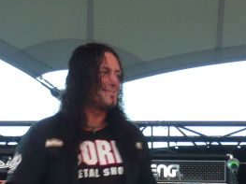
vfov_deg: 7.2
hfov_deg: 9.7
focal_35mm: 204
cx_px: 202
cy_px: 244
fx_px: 1449
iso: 100
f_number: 4.5
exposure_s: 1/30
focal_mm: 11.1
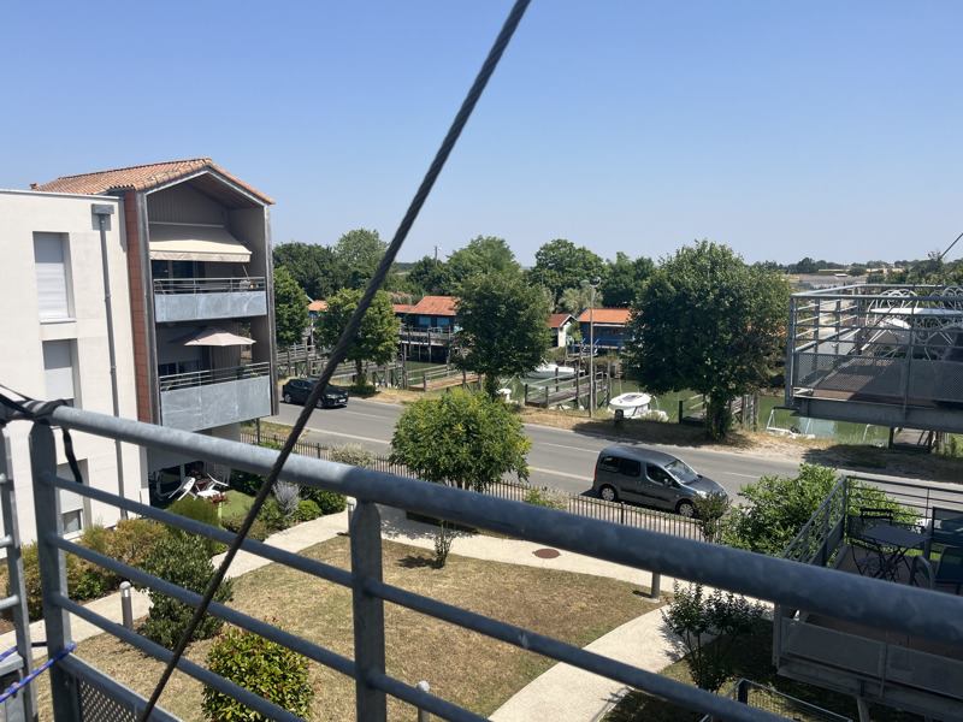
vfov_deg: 53.1
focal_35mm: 26
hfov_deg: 67.3
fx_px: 723
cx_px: 482
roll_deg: +0.2
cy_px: 361
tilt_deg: -8.1
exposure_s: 1/3876
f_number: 1.6
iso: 50
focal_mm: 5.1
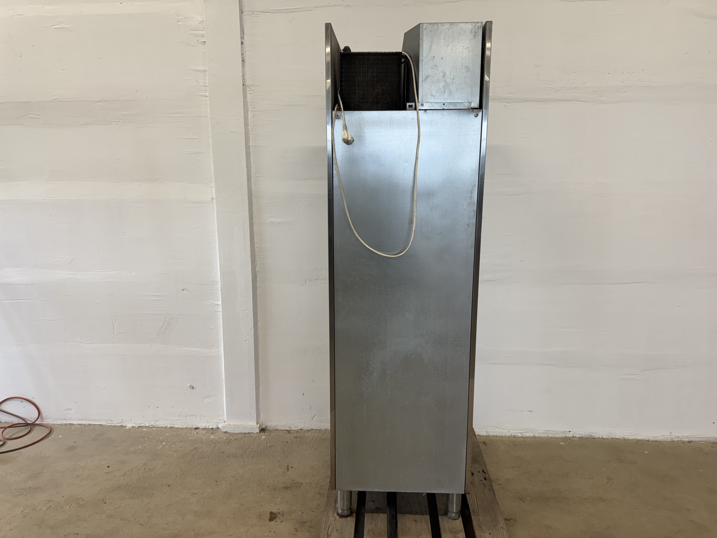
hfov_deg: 71.6
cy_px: 269
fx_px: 497
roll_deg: -0.2
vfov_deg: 56.8
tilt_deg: -11.3
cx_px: 358
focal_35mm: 24
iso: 80
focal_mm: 6.76
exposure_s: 1/100
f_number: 1.78
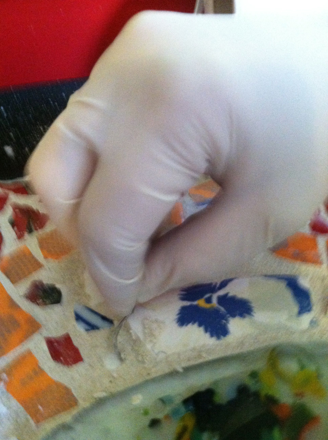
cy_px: 220
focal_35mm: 35
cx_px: 164
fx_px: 443
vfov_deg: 52.7
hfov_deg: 40.6
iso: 640
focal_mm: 3.85
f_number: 2.8
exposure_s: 1/15
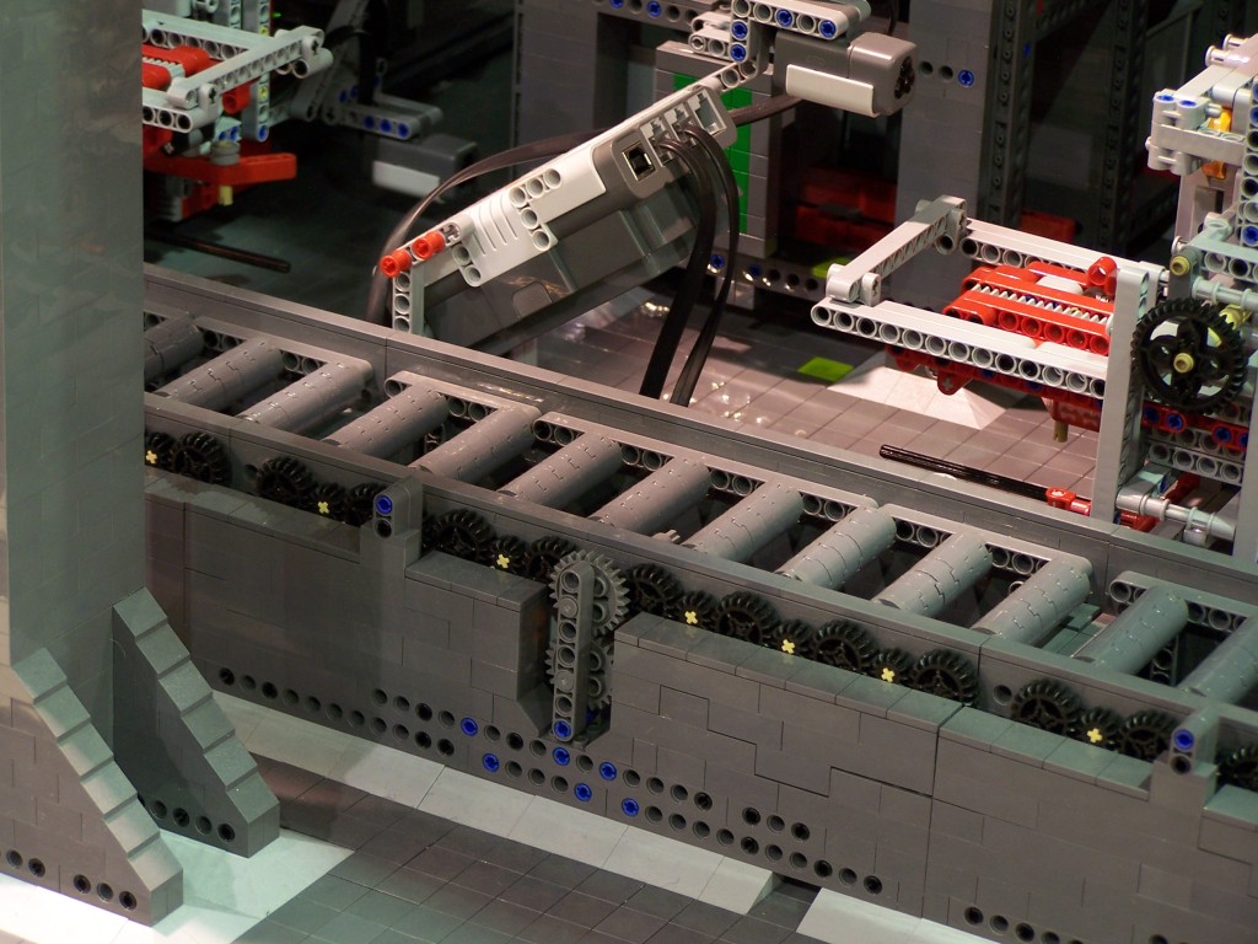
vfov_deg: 12.7
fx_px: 4252
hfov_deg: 16.8
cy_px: 472
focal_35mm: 117
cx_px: 629
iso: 80
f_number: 3.2
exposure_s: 1/2
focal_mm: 19.4
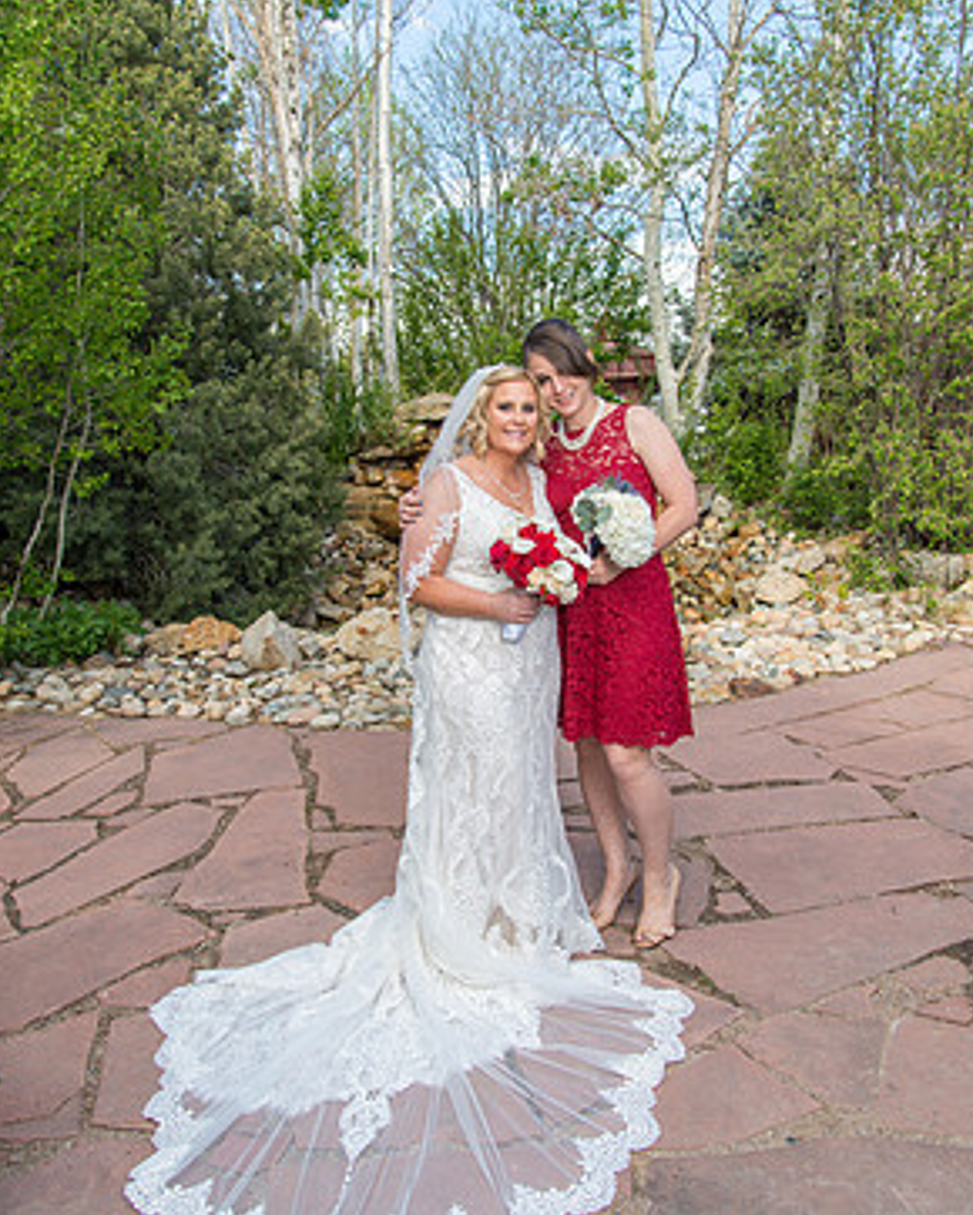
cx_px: 497
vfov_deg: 62.2
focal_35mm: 28
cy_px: 601
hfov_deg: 51.6
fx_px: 1007
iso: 100
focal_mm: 24
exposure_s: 1/250
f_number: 5
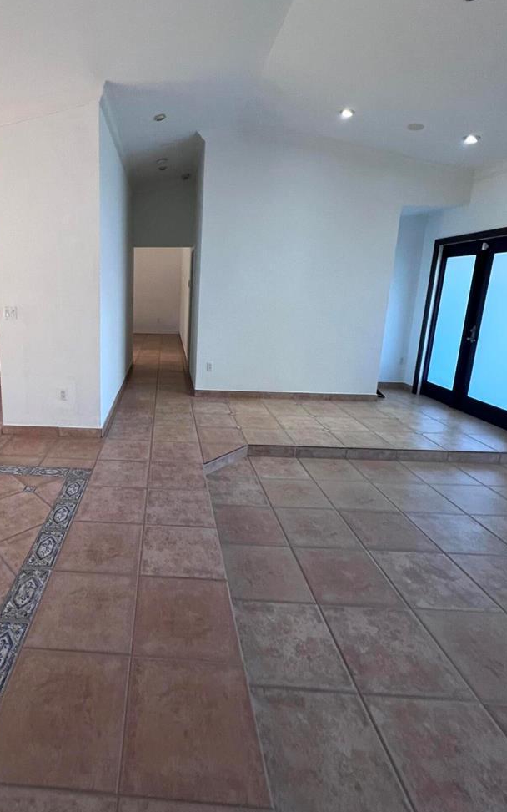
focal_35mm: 17
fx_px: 376
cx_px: 138
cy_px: 371
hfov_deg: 64.6
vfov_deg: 94.1
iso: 250
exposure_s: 1/120
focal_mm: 1.57
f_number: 1.8
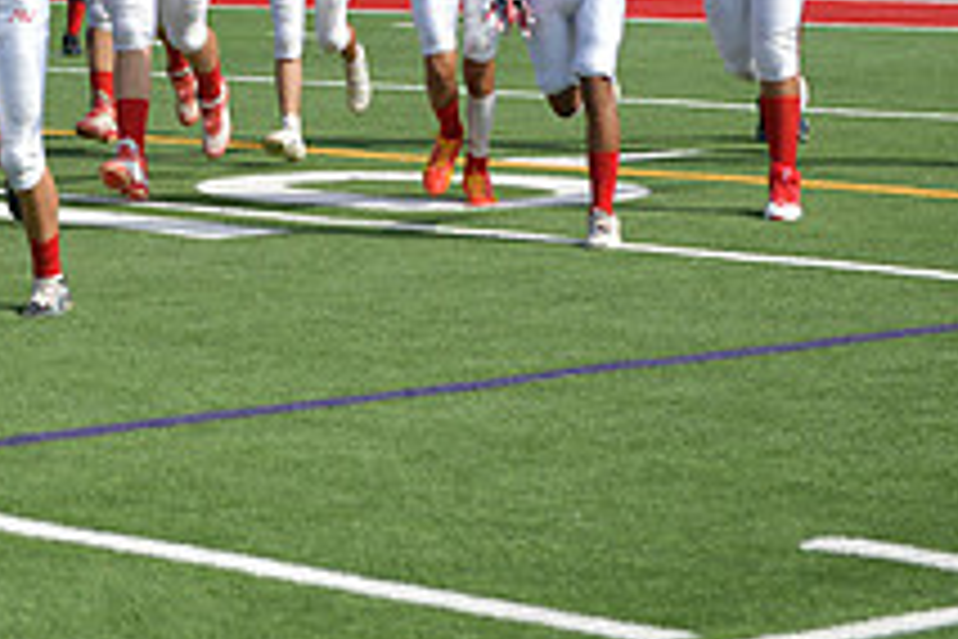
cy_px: -187
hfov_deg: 10.6
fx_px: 5082
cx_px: -94
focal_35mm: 191
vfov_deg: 7.1
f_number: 3.5
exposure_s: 1/2000
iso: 160
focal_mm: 70
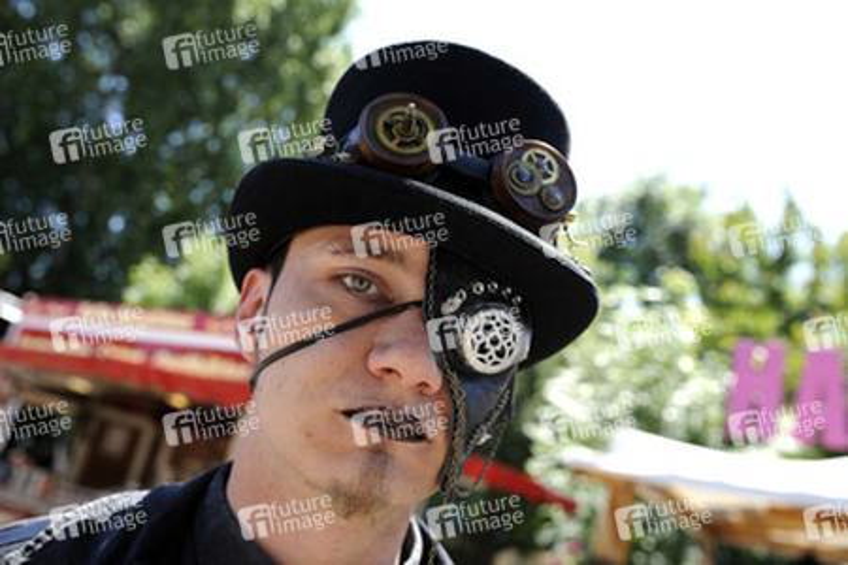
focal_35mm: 35
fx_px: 824
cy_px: 282
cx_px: 424
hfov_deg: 54.4
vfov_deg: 37.9
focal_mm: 35
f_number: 5
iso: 250
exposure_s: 1/500
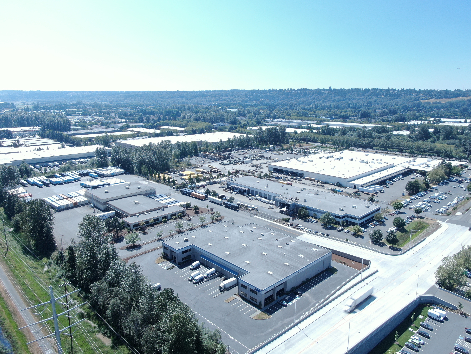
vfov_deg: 54.9
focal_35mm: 25
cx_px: 245
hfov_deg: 69.4
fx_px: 340
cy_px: 176
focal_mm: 4.39
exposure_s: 1/10
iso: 100
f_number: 2.8
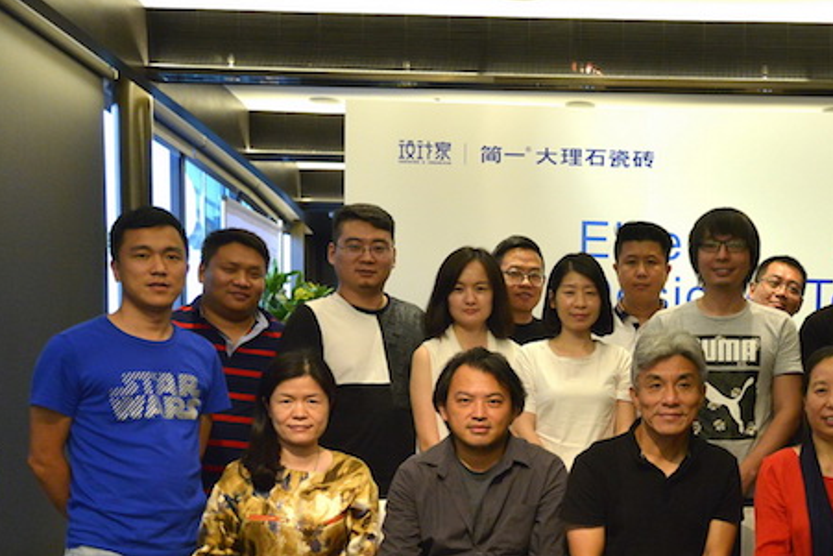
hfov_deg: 34.5
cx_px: 728
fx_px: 1273
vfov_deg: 24.2
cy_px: 460
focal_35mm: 55
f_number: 4
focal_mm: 31
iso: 2000
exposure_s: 1/125
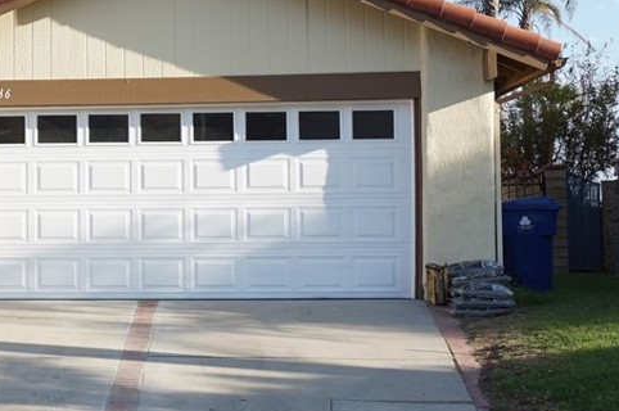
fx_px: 1478
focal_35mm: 86
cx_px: 55
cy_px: 168
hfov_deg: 23.0
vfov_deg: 15.8
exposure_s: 1/125
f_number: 8
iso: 100
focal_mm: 27
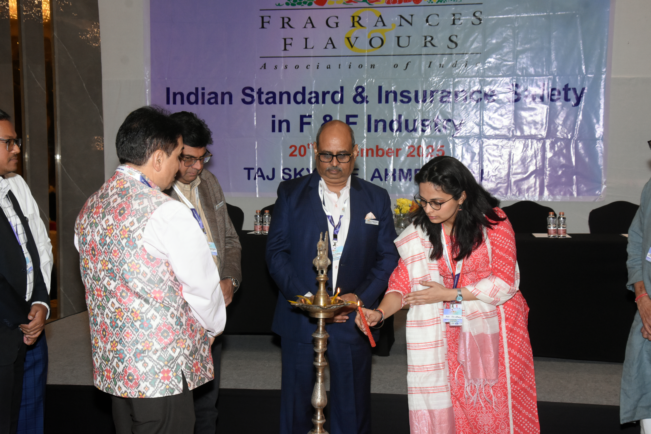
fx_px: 949
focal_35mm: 52
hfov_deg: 37.9
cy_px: 217
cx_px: 326
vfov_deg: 25.8
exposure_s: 1/160
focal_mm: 35
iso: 1600
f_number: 7.1
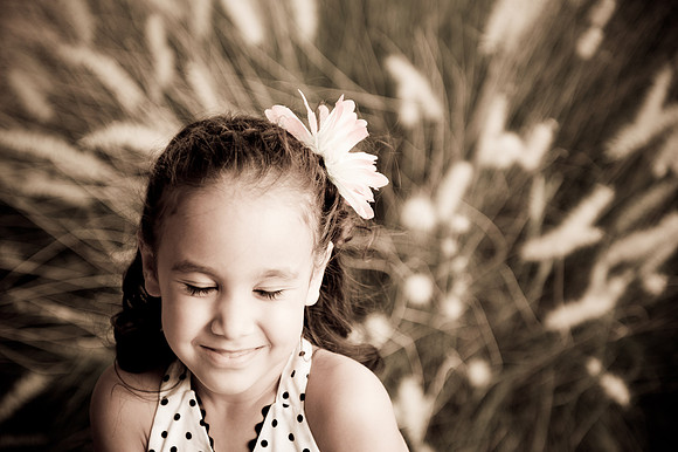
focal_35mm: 70
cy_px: 226
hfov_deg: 28.9
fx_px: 1318
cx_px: 339
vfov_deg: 19.4
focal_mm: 70
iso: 200
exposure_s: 1/320
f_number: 2.8
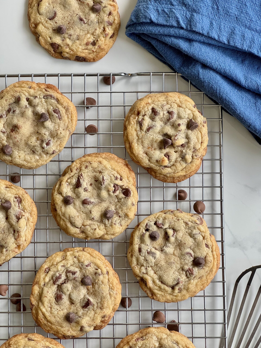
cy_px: 174
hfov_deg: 19.1
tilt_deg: -86.7
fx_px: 774
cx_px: 130
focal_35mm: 77
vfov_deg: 25.3
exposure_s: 1/99
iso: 80
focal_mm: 9
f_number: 2.8
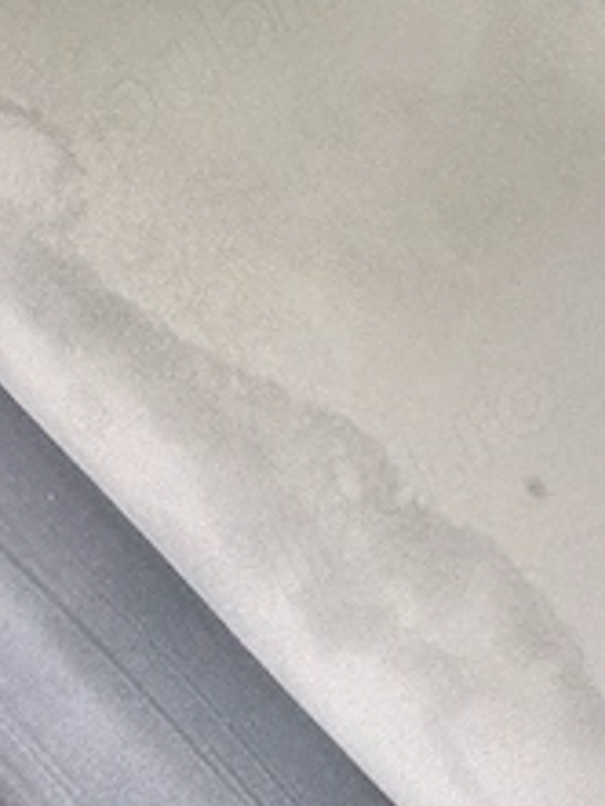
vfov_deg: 17.9
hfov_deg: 15.7
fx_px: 2188
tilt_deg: -36.7
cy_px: -507
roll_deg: +0.4
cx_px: 467
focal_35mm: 94
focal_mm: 5.7
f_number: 1.5
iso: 64
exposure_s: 1/131
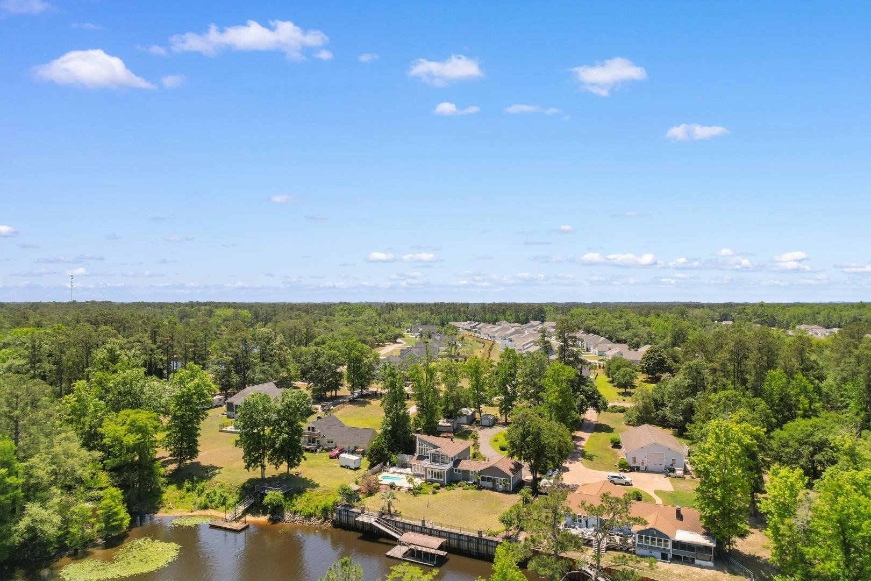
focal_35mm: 22
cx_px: 436
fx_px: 532
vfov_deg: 57.2
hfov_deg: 78.6
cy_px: 290
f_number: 2.8
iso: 100
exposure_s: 1/400
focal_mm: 8.38
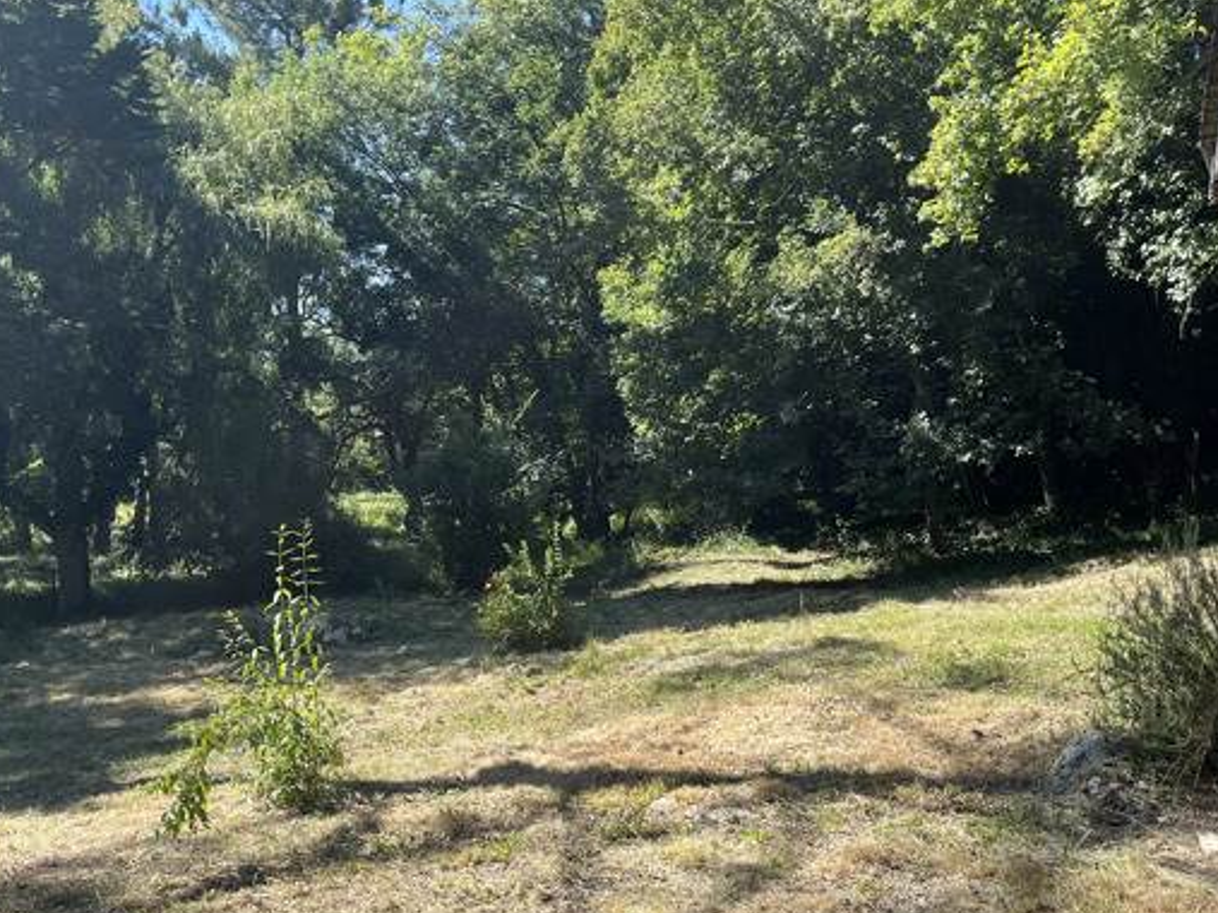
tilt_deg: -6.9
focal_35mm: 41
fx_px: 1442
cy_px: 553
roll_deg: -4.7
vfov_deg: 35.0
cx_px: 586
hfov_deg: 45.8
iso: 50
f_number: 1.6
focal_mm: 5.1
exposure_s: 1/913
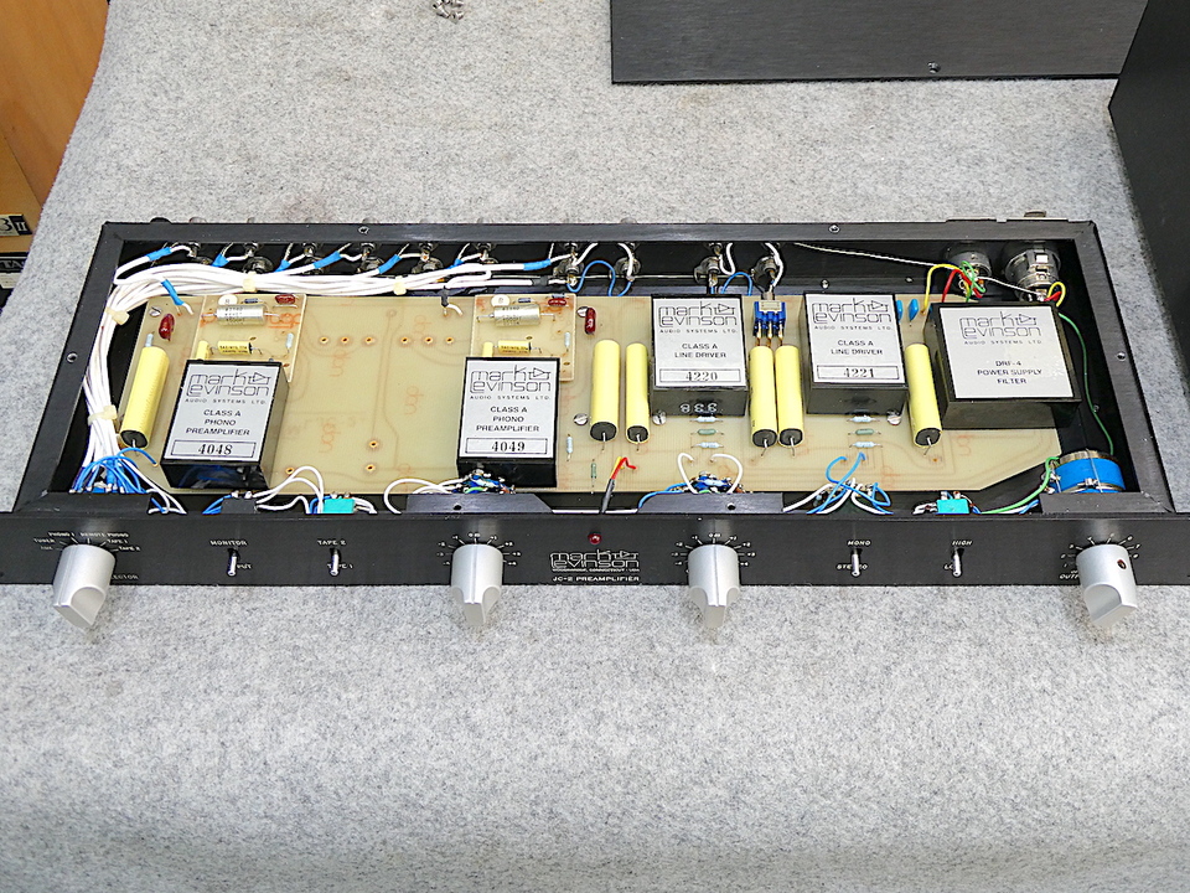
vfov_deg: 38.7
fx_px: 1272
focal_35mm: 37
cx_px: 595
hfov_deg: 50.1
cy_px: 446
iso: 200
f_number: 3.7
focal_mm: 6.7
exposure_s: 1/30
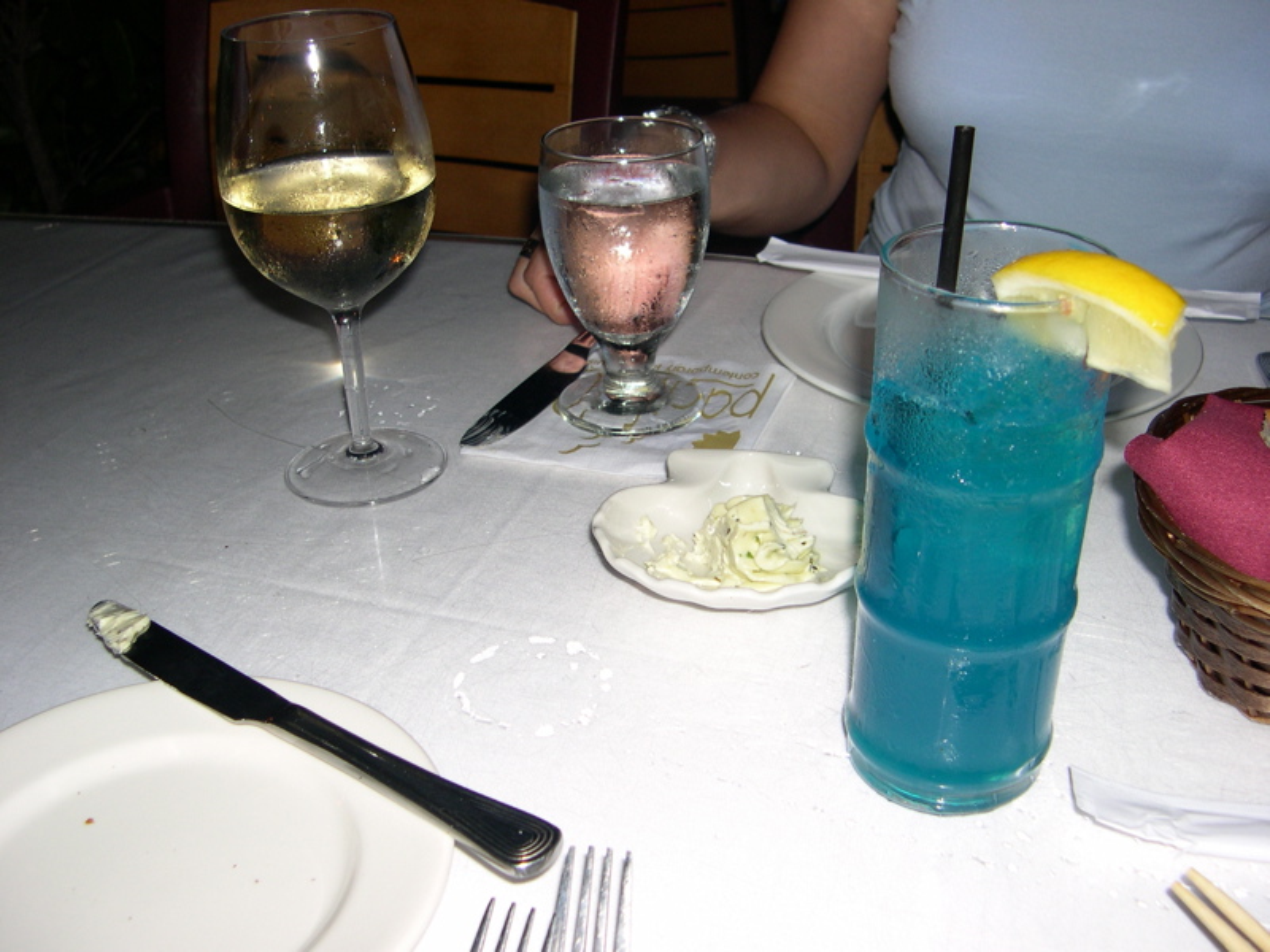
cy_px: 476
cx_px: 635
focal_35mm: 38
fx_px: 1394
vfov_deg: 37.7
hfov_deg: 49.0
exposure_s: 1/60
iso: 100
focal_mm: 8
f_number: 2.8
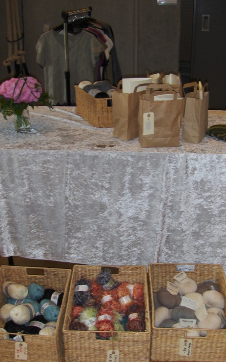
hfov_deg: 29.2
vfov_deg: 45.3
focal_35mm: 44
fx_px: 434
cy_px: 181
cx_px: 116
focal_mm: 6.5
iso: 100
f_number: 3.5
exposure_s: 1/60
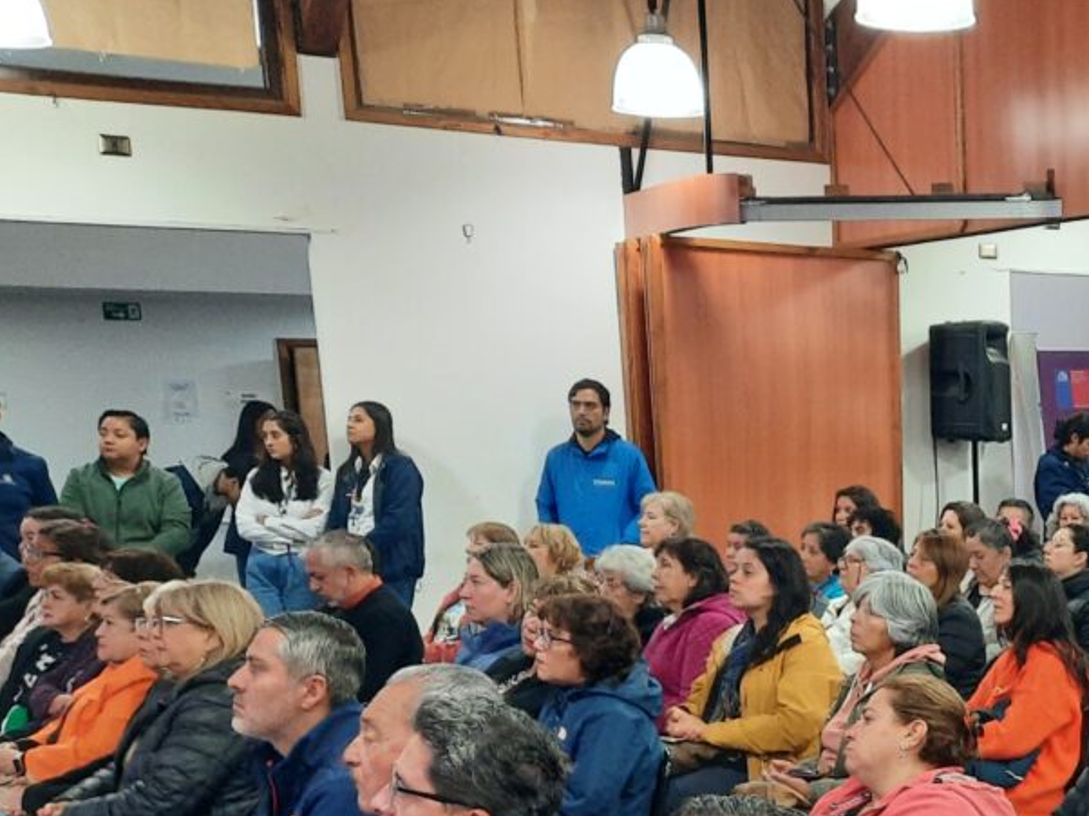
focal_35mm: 54
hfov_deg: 32.1
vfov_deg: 26.2
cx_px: 1145
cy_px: 730
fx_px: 1698
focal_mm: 4.6
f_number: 2
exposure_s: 1/33
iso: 320
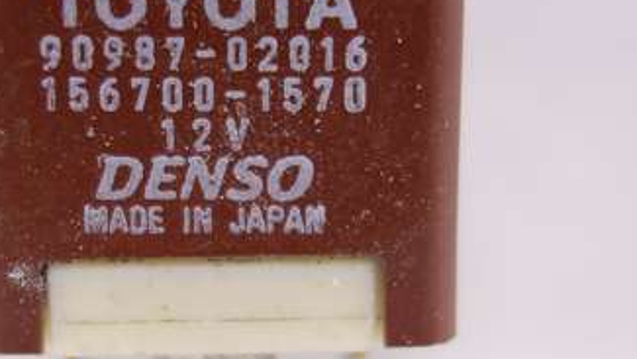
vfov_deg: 16.3
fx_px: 1250
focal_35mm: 74
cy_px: 229
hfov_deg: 28.5
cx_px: 259
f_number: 2.2
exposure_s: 1/100
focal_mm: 10.4
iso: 125
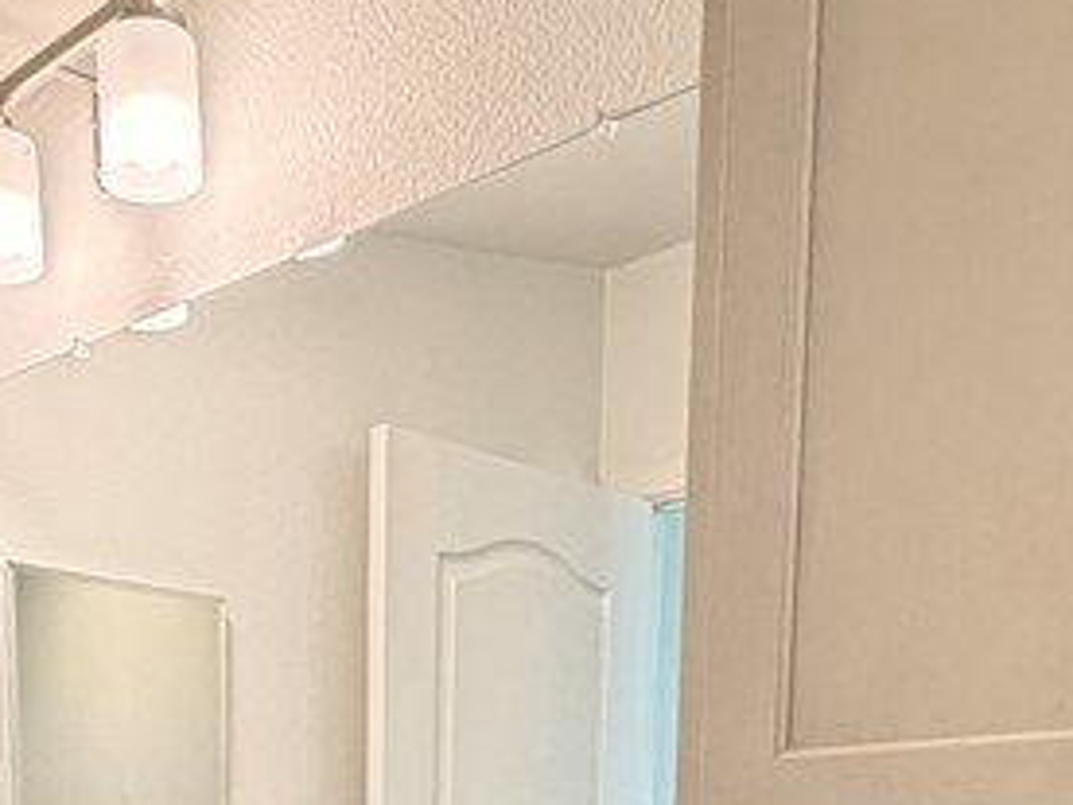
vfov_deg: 23.4
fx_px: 1612
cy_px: 1155
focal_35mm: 52
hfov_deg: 36.4
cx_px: 338
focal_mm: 2.22
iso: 250
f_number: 2.2
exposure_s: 1/60
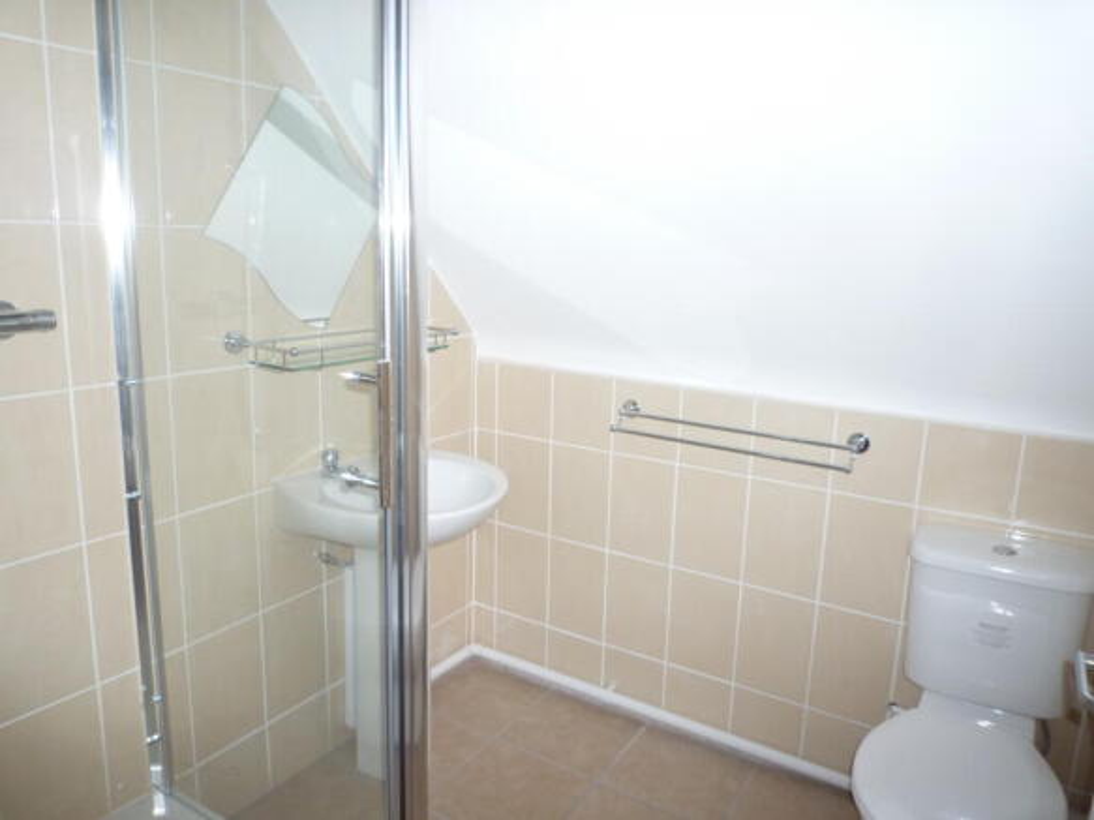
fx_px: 790
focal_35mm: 25
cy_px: 410
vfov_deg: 54.9
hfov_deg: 69.4
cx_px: 547
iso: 200
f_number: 2.8
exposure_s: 1/125
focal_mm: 4.4
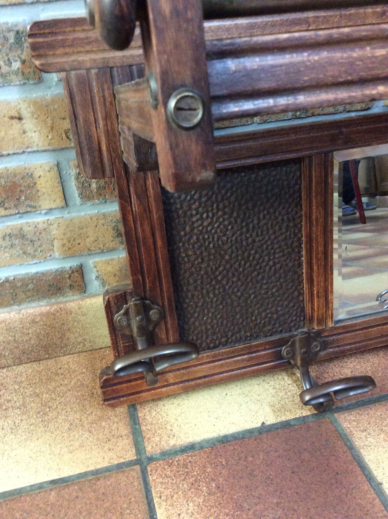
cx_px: 194
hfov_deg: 44.1
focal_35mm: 32
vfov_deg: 56.9
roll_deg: +1.5
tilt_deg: -36.5
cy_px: 260
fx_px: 480
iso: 320
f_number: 2.4
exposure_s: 1/25
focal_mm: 3.3
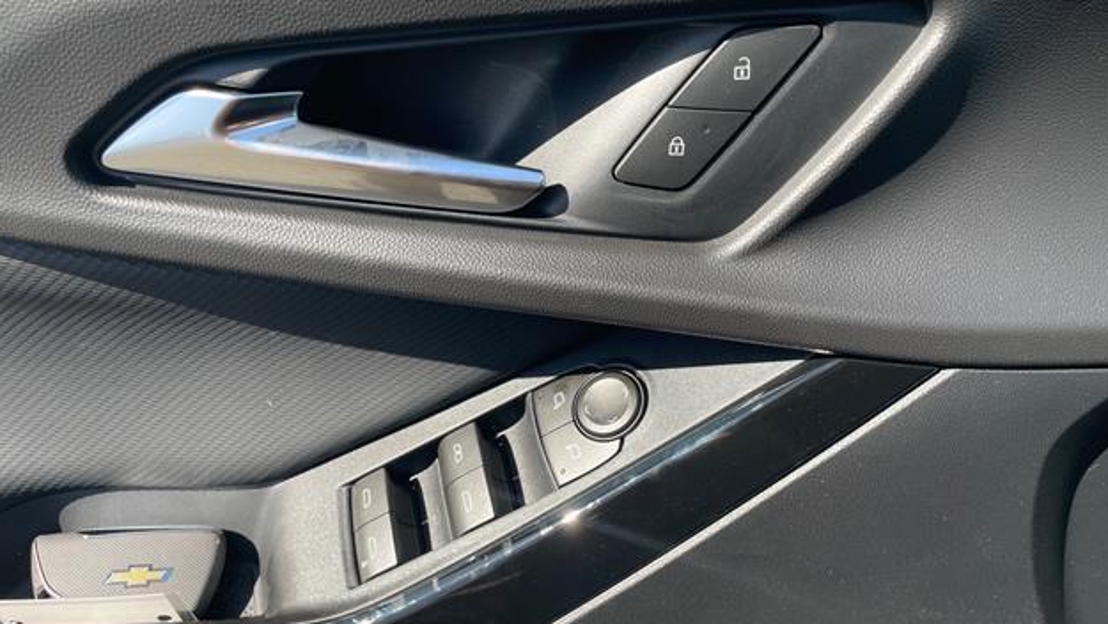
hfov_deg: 66.0
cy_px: 298
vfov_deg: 40.2
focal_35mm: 29
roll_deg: -1.8
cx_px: 551
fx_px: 852
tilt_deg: -37.9
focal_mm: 4.2
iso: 32
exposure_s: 1/407
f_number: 1.6
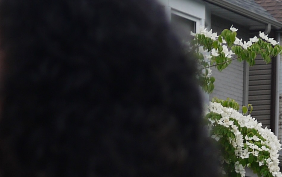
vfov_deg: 7.1
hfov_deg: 10.9
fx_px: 1384
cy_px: 338
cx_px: 516
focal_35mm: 180
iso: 100
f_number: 1.7
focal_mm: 20
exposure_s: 1/500
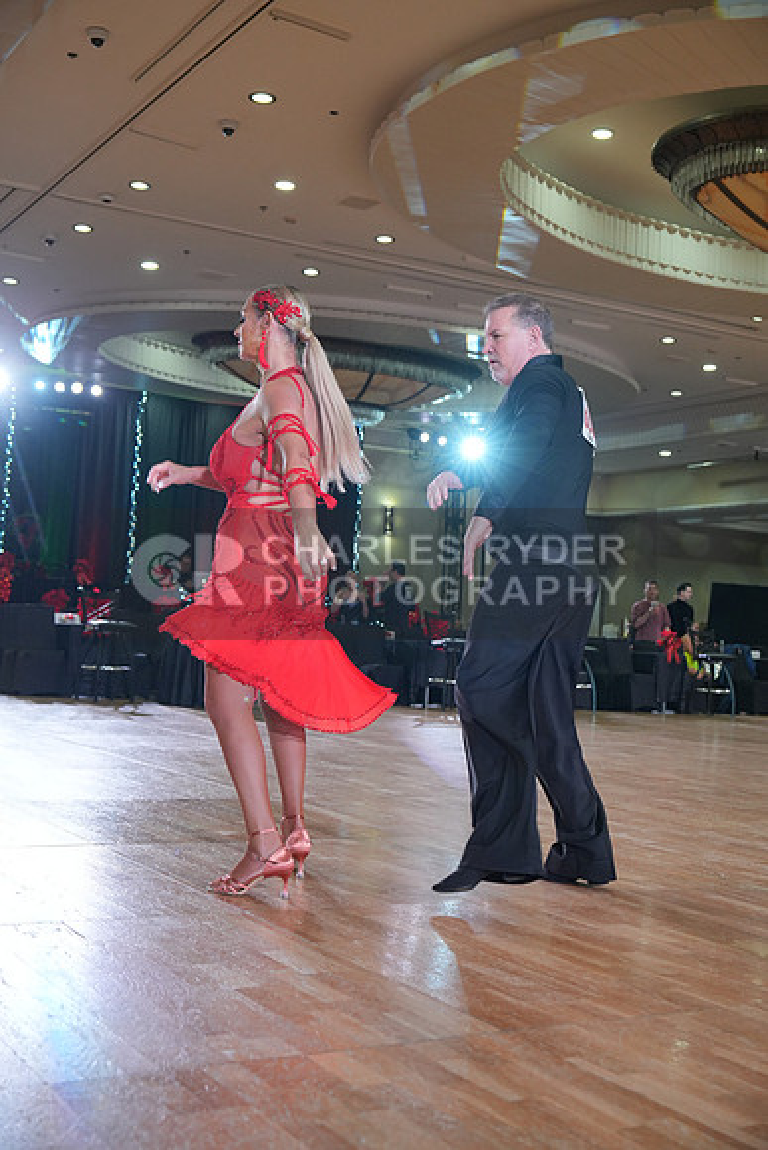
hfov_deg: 30.5
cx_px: 384
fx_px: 1407
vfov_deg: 44.5
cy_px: 575
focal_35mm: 44
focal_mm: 44
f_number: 4
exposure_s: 1/400
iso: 1600
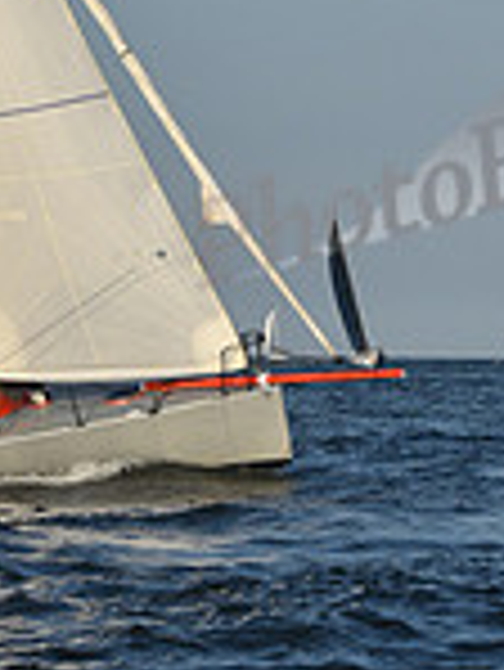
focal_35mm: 292
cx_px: -43
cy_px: -454
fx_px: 5660
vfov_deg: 6.7
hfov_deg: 5.1
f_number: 10
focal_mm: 78
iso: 320
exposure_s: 1/1000
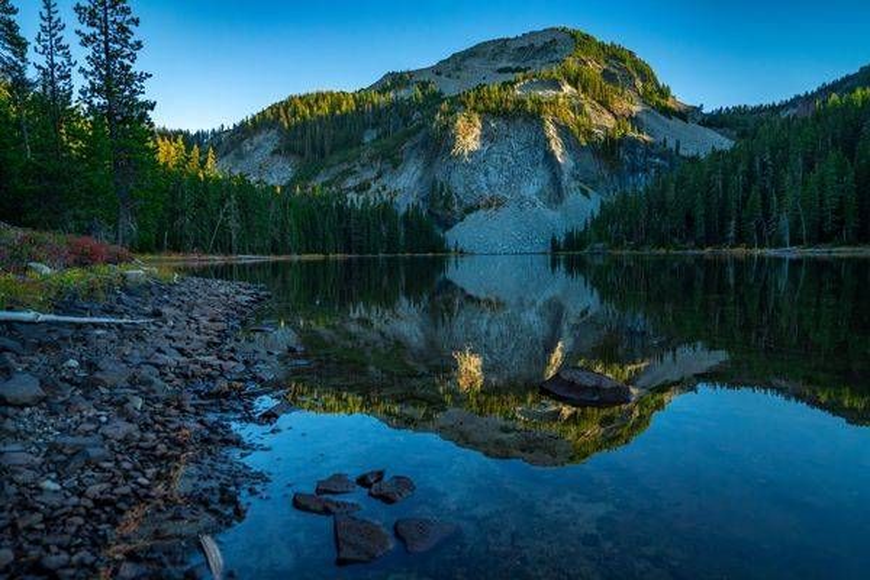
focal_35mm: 24
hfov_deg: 73.7
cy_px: 290
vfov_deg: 53.1
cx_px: 435
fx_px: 580
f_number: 2.8
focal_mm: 24
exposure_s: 1/2500
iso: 1600
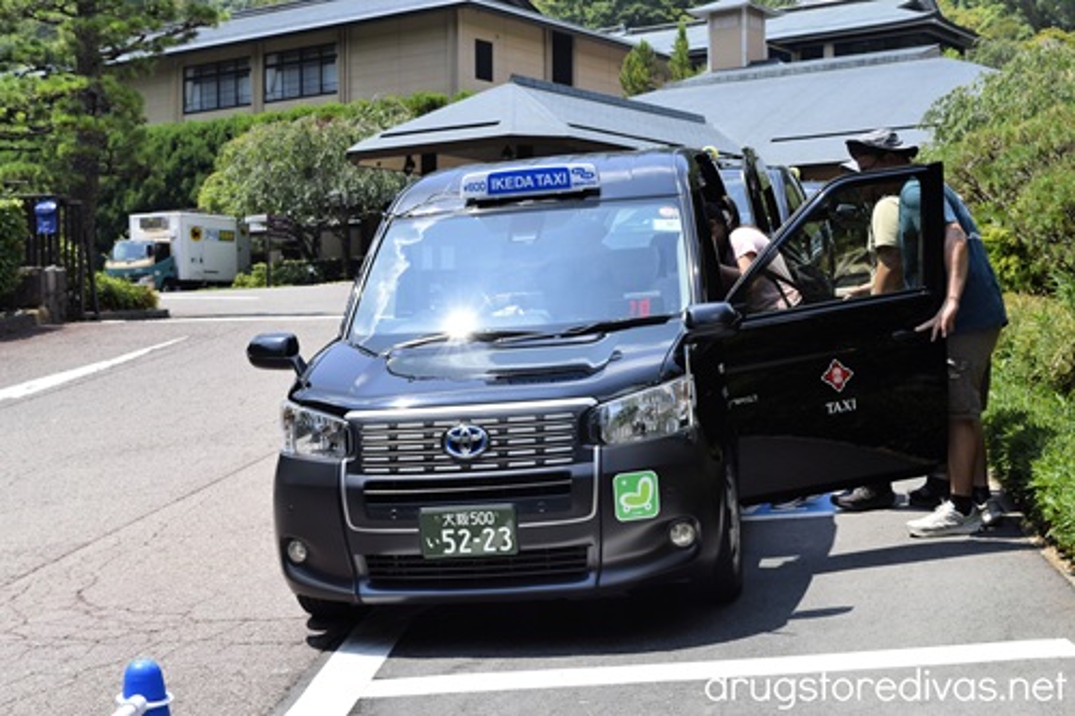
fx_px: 1701
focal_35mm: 57
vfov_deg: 23.8
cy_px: 358
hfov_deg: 35.1
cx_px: 538
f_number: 10
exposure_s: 1/400
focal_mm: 38
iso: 200
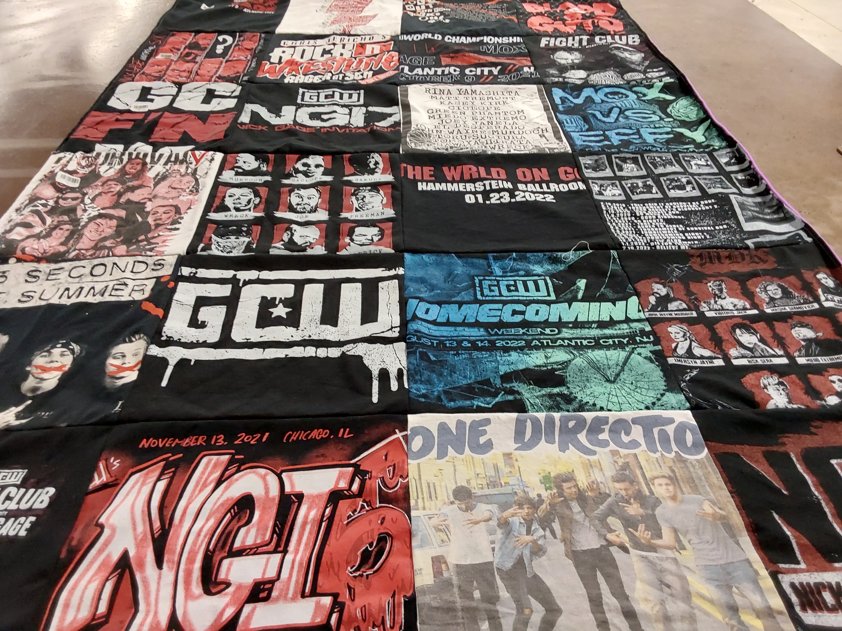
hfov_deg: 63.4
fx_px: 681
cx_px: 421
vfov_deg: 49.7
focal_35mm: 28
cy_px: 316
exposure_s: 1/60
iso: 160
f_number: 1.9
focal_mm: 2.91
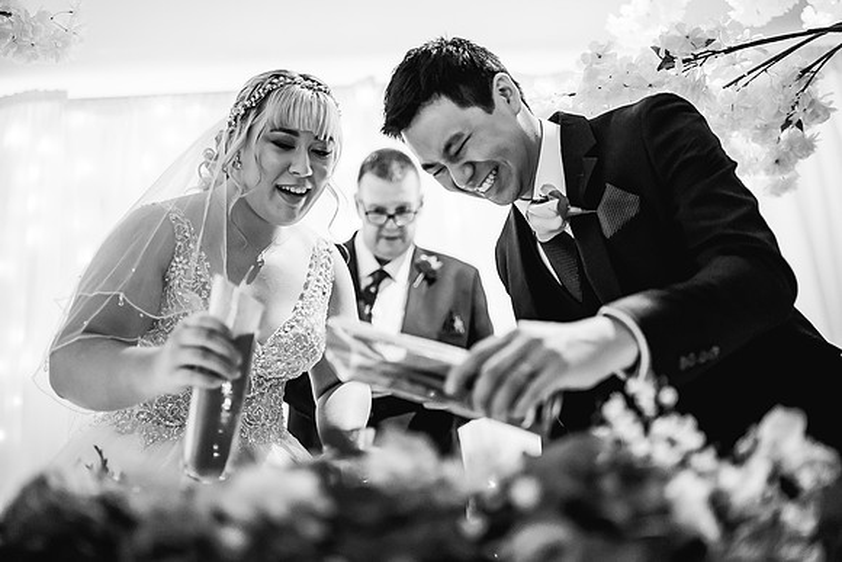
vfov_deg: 37.9
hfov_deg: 54.4
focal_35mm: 35
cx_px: 421
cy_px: 281
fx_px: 819
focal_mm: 35
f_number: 1.4
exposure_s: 1/250
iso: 3200
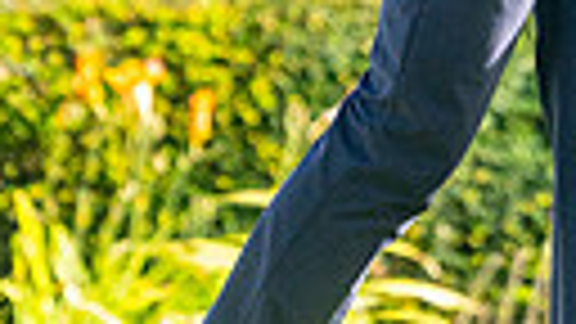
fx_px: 25308
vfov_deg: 0.7
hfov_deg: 1.3
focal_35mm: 1657
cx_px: 360
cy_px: -369
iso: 320
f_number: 4
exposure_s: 1/2000
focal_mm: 300
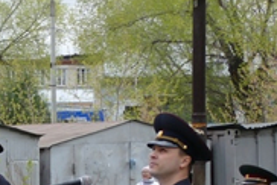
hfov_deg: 10.2
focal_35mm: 185
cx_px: -291
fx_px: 1426
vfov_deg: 7.4
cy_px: 224
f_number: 3.2
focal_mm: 16.49
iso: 125
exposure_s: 1/640
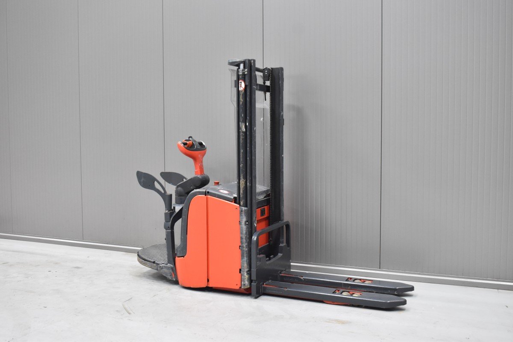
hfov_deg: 51.3
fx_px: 534
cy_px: 171
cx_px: 256
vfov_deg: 35.5
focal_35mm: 38
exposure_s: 1/30
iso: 1600
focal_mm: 25
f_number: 5
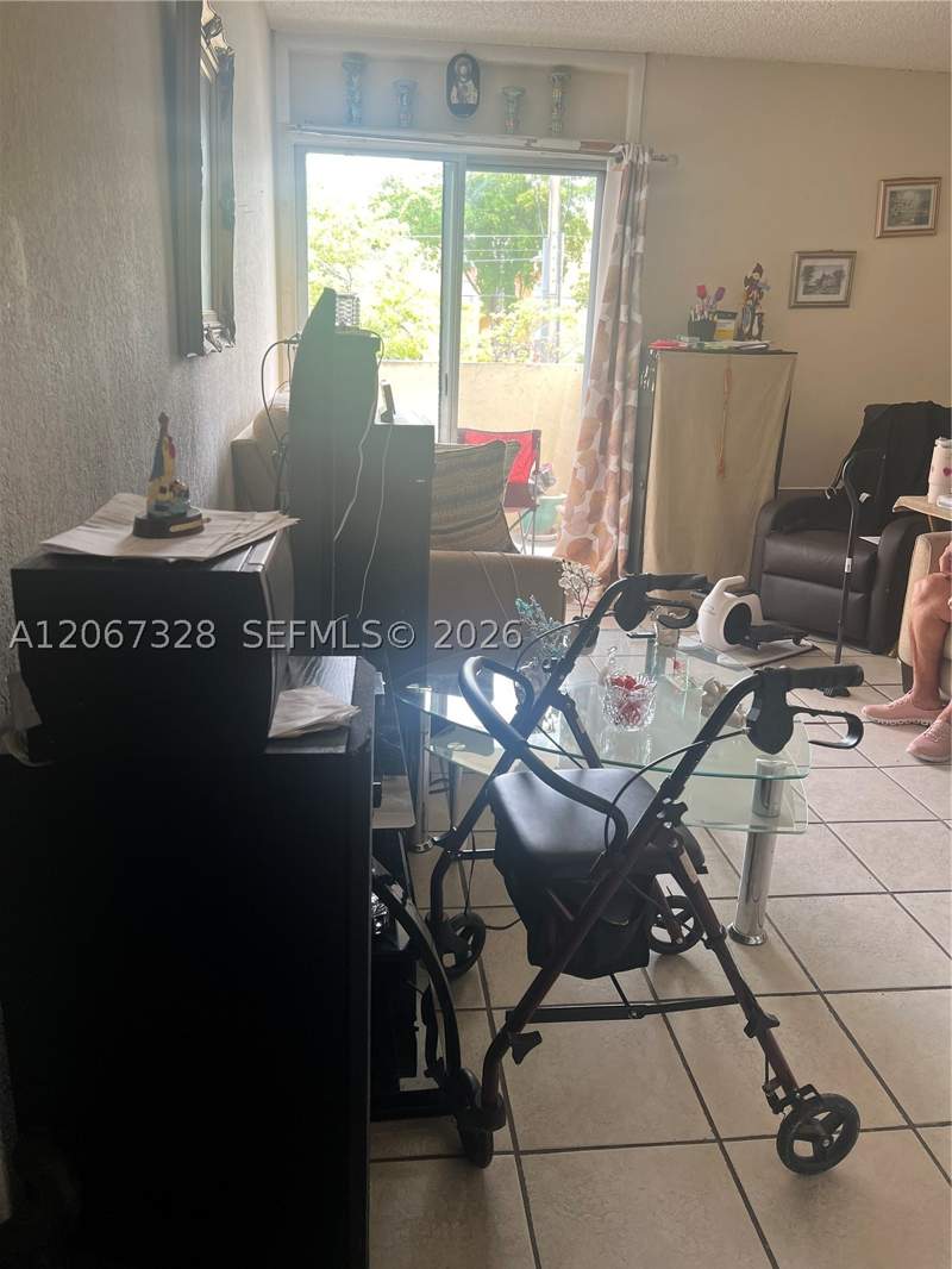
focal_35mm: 26
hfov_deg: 53.1
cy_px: 634
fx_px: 953
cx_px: 476
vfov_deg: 67.3
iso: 80
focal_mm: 5.7
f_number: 1.5
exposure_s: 1/121
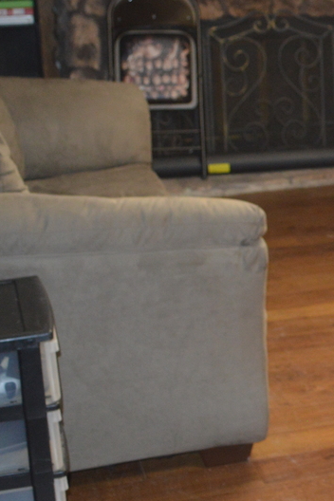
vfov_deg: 24.4
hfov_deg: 14.7
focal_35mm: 83
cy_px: 201
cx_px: 572
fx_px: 1155
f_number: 3.5
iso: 720
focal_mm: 18
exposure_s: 1/60
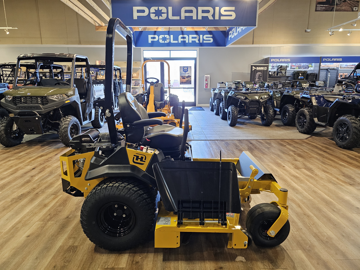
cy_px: 135
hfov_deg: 73.9
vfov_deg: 58.9
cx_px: 180
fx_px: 239
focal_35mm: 23
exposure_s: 1/120
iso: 640
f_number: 1.7
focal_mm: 6.3
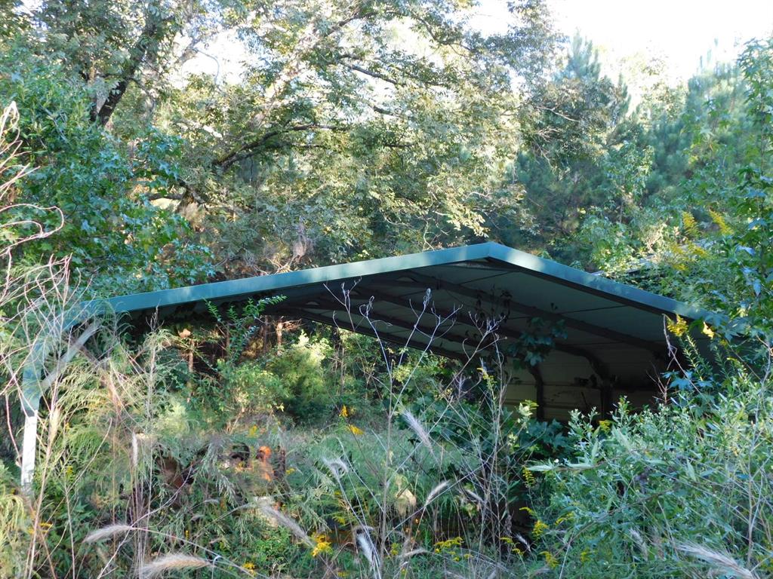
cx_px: 386
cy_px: 290
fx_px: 1005
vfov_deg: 32.2
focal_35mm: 45
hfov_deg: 42.1
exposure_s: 1/40
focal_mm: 8
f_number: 3.7
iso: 125
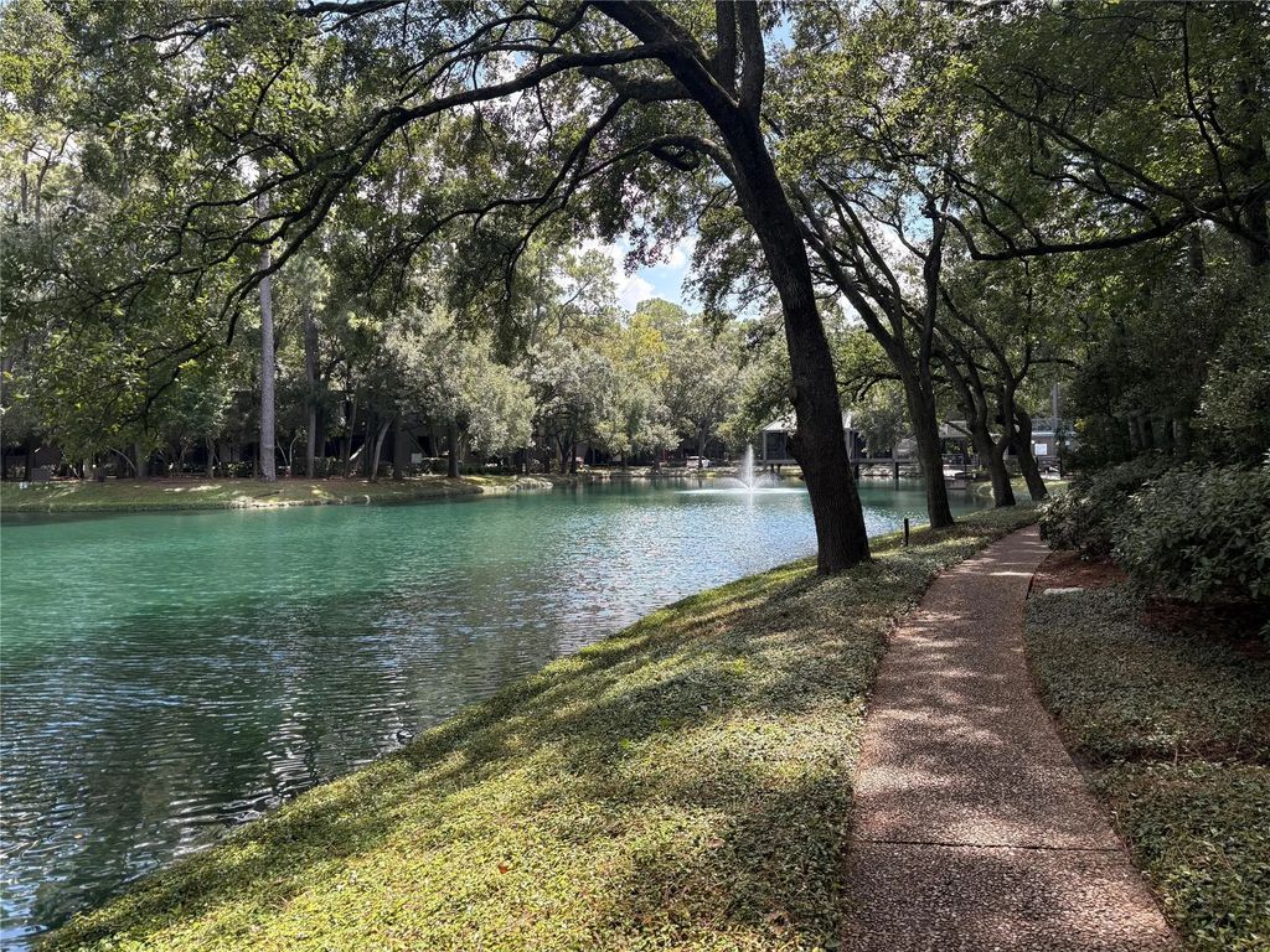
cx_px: 635
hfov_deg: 67.3
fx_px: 954
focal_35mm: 26
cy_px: 476
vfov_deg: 53.1
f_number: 1.6
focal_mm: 5.96
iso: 64
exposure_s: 1/756
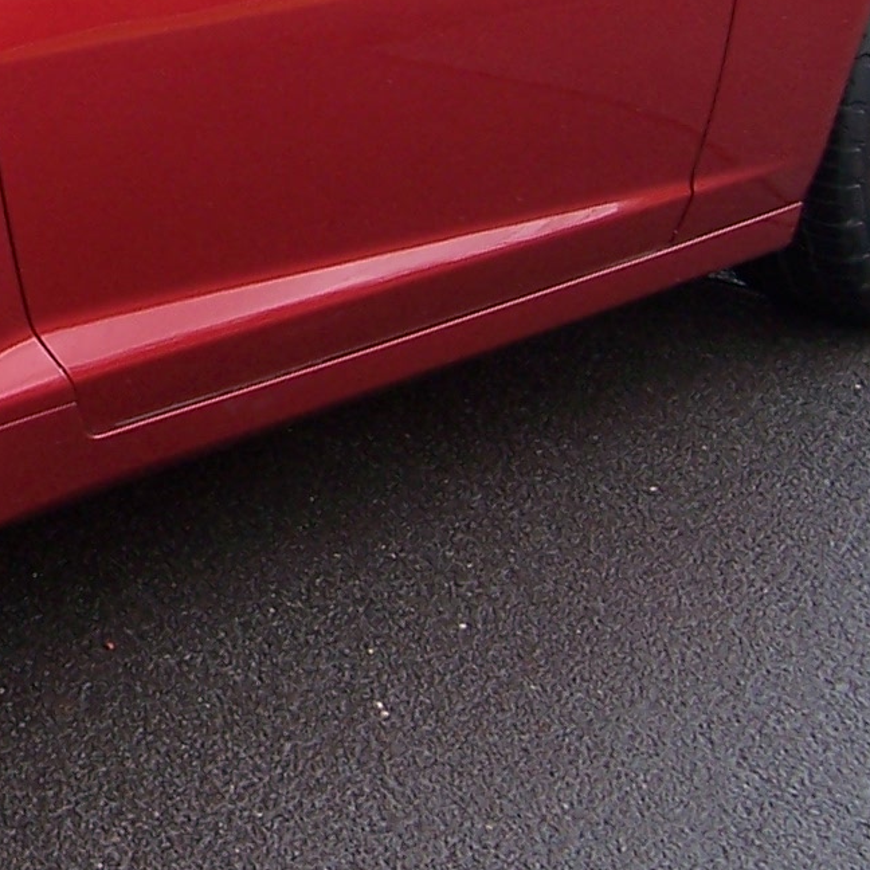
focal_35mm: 116
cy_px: -42
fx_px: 3298
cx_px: -567
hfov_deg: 13.8
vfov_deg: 14.7
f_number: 3.4
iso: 80
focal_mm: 5.5
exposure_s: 1/180
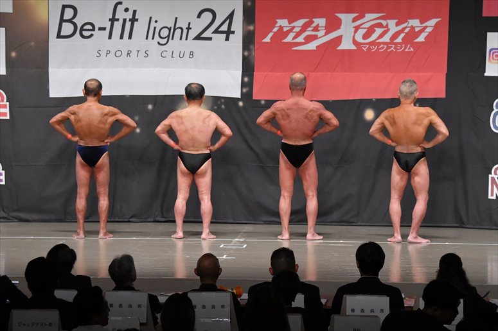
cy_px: 166
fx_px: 1908
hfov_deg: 14.9
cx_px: 249
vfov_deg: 9.9
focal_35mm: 138
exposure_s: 1/400
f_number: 5.6
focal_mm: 92
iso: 5000
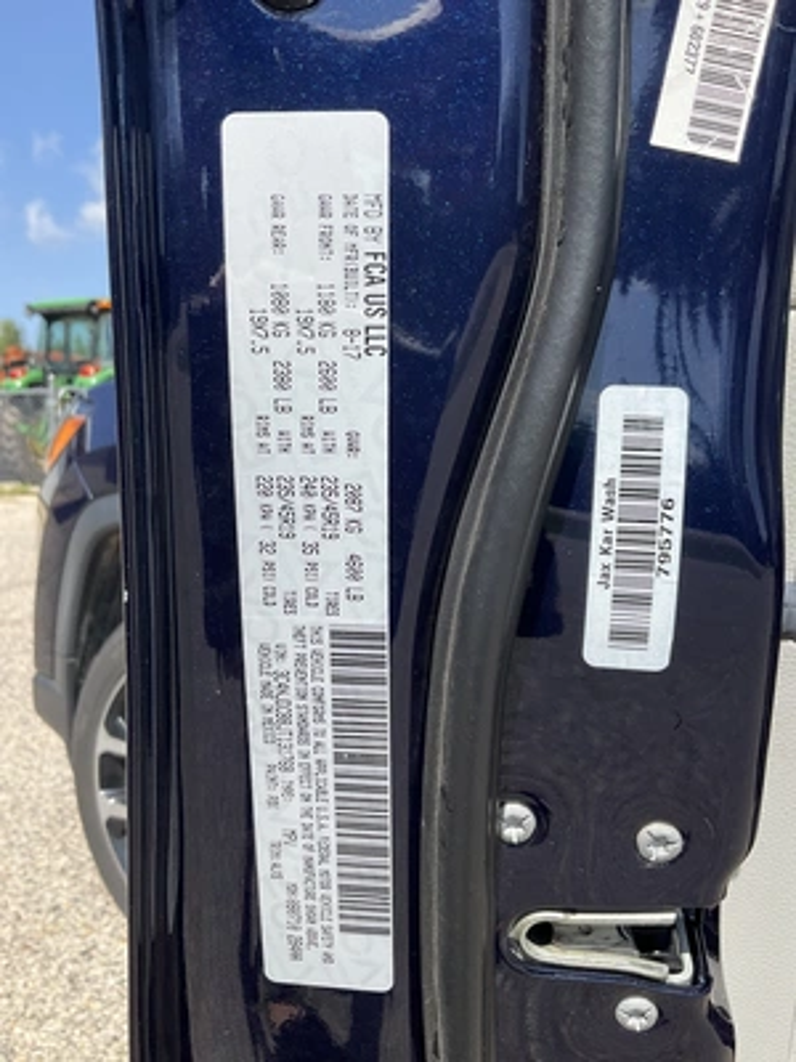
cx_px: 398
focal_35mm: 29
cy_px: 531
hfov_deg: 48.2
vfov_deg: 61.7
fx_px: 889
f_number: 1.8
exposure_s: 1/1451
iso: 25
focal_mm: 3
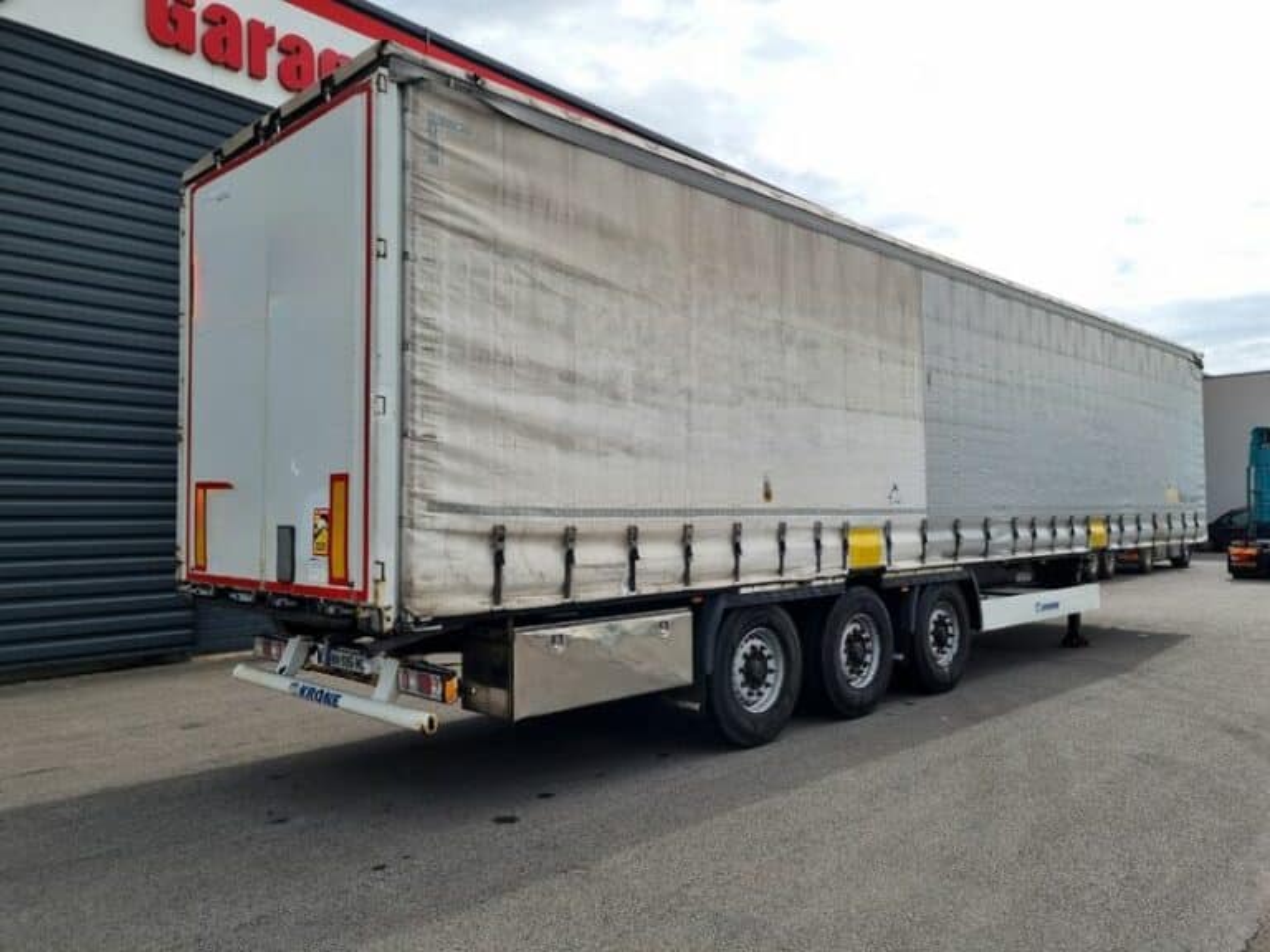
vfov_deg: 53.1
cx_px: 635
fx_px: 954
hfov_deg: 67.3
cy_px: 476
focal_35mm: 26
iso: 50
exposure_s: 1/3333
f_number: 1.8
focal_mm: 5.4
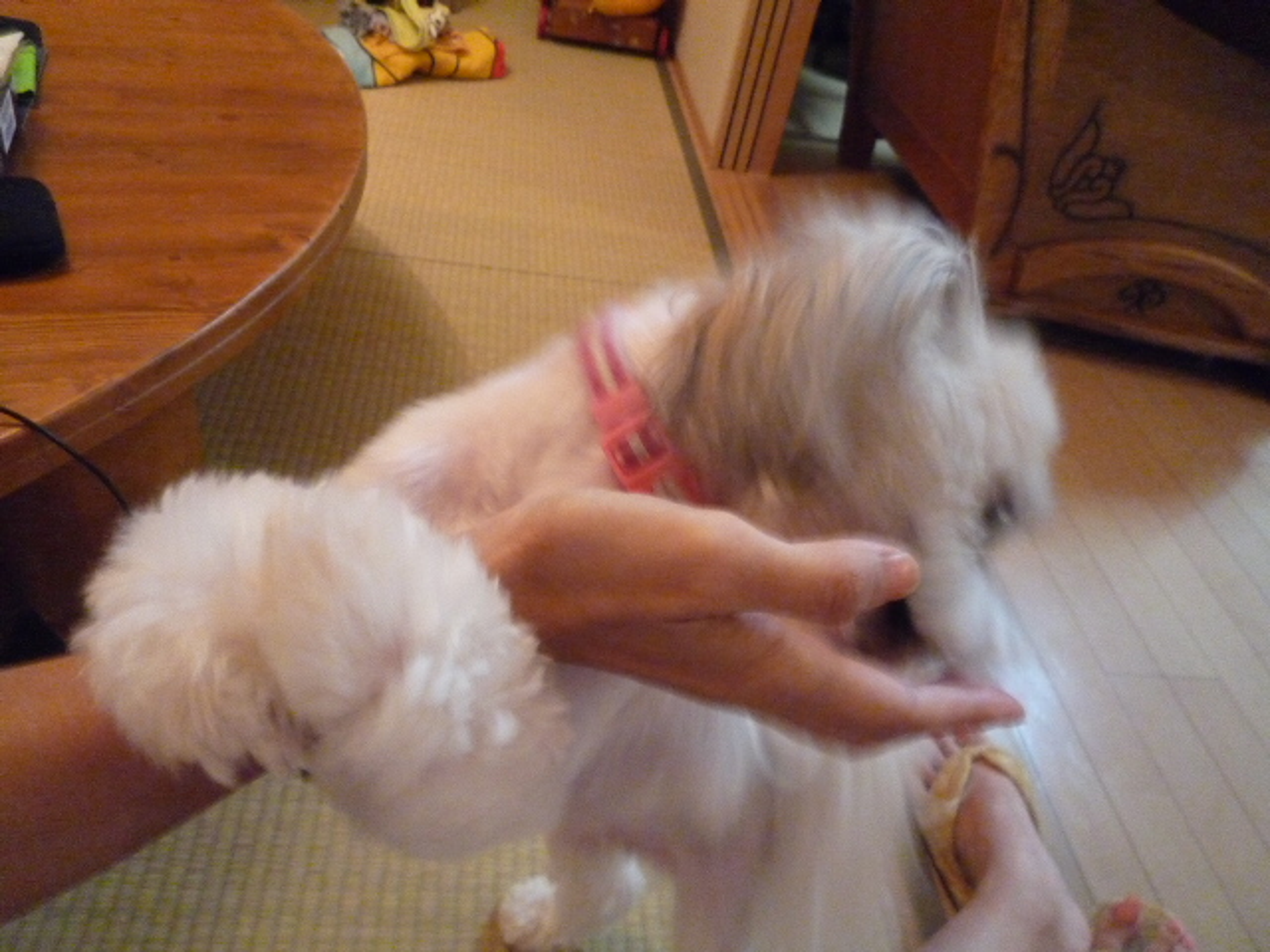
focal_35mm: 25
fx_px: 917
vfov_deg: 54.9
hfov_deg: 69.4
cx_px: 635
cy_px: 476
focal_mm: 4.4
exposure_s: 1/25
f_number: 2.8
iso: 800
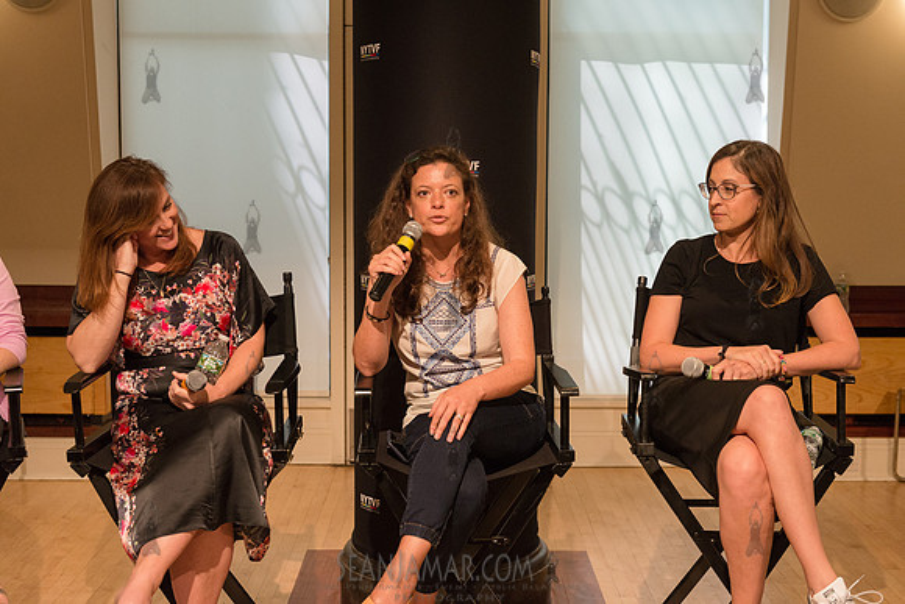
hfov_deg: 39.6
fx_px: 1257
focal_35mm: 50
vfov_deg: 27.0
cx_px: 452
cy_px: 302
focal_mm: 50
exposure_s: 1/400
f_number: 4
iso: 2500
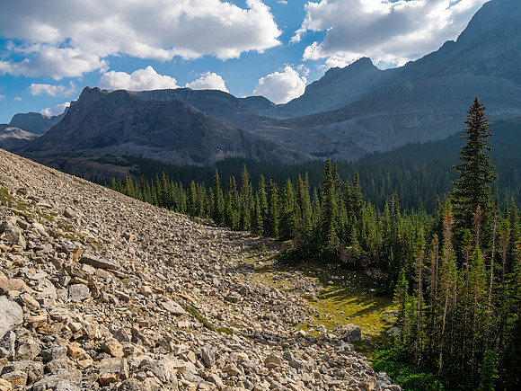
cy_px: 196
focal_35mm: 24
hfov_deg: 71.6
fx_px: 361
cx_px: 260
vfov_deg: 56.8
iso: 200
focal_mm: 12
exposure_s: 1/250
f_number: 8
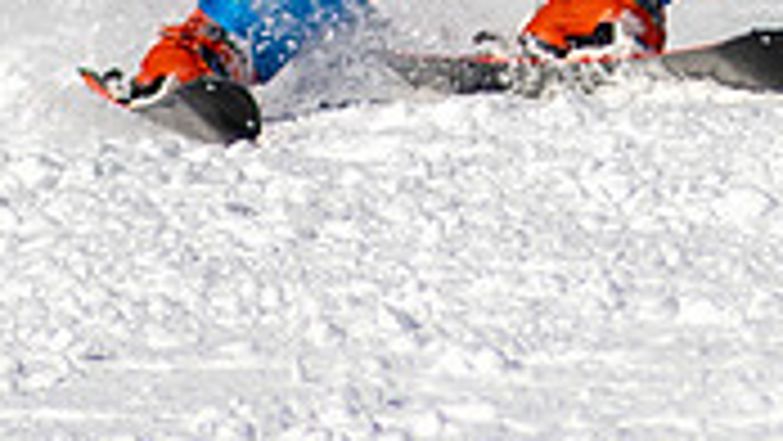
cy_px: -575
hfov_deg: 0.8
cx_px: 812
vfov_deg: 0.5
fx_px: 53437
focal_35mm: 2573
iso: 100
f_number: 2.8
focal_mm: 300
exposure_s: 1/6400
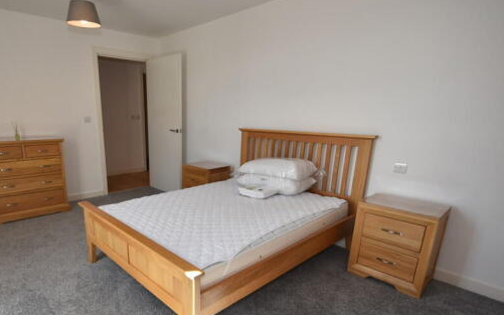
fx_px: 275
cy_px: 192
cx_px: 198
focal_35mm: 20
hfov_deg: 83.9
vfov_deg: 59.1
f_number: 5
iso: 360
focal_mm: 10
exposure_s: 1/200
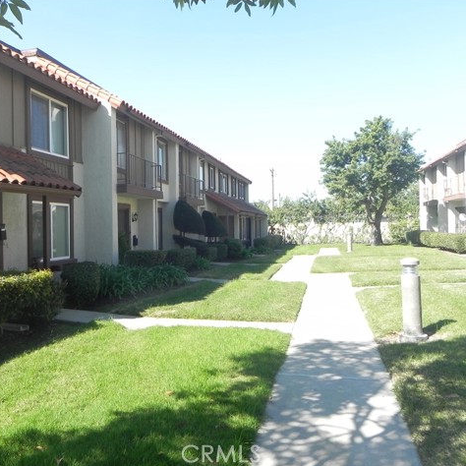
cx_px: 191
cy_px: 232
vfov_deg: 52.5
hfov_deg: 52.2
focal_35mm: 31
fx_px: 472
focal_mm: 4.6
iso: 160
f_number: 5.6
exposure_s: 1/214
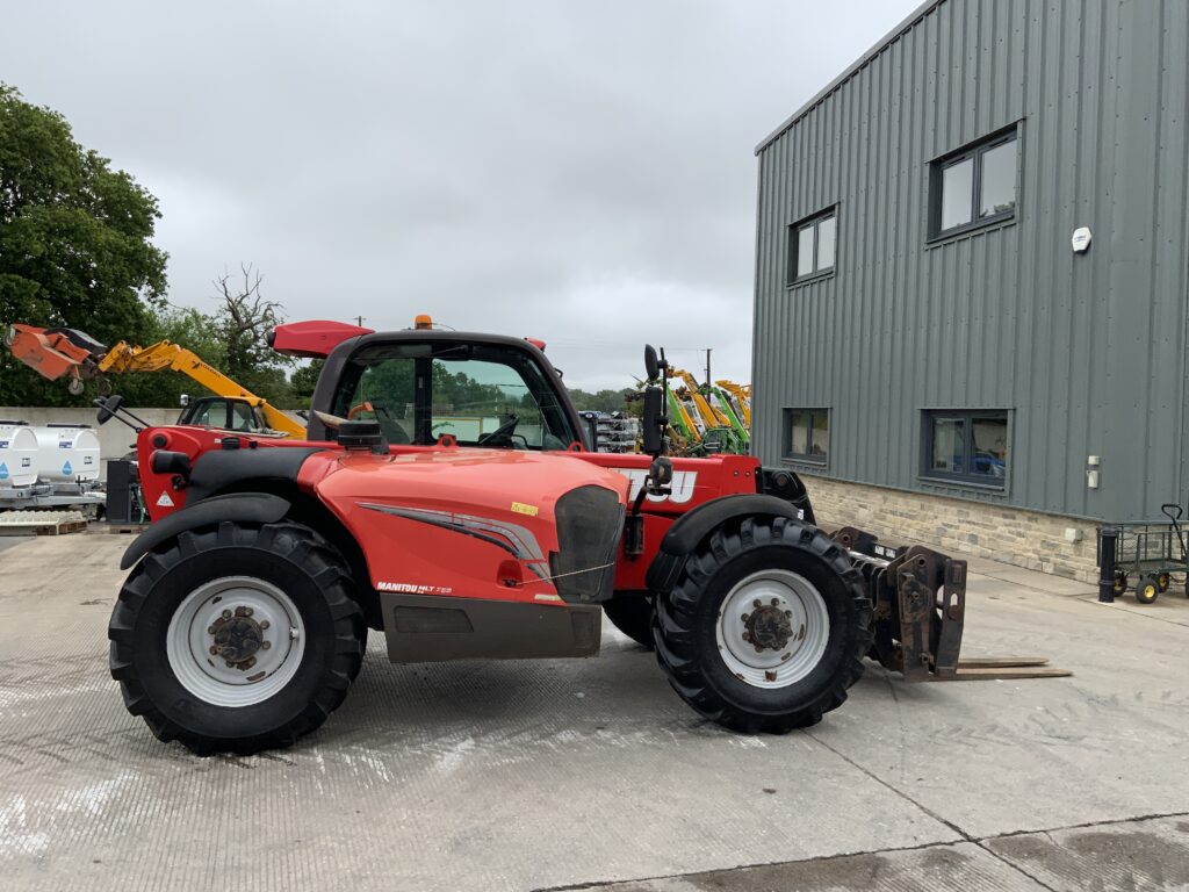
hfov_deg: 61.7
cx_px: 594
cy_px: 446
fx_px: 996
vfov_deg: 48.2
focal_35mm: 29
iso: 16
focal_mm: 3
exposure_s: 1/1055
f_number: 1.8
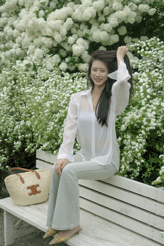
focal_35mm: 50
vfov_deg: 39.6
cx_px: 82
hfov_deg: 27.0
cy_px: 123
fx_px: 342
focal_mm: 50
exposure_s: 1/160
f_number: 5
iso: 160
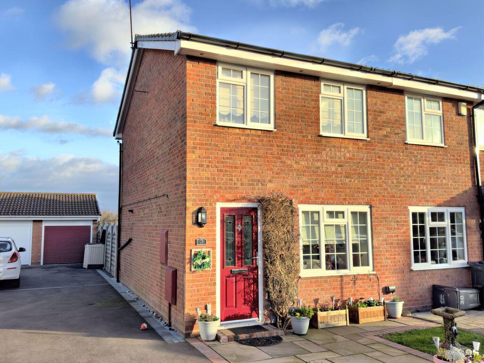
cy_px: 182
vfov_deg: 48.2
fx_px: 405
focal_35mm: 29
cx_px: 242
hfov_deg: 61.7
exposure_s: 1/3413
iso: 100
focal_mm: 6.86
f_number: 1.78
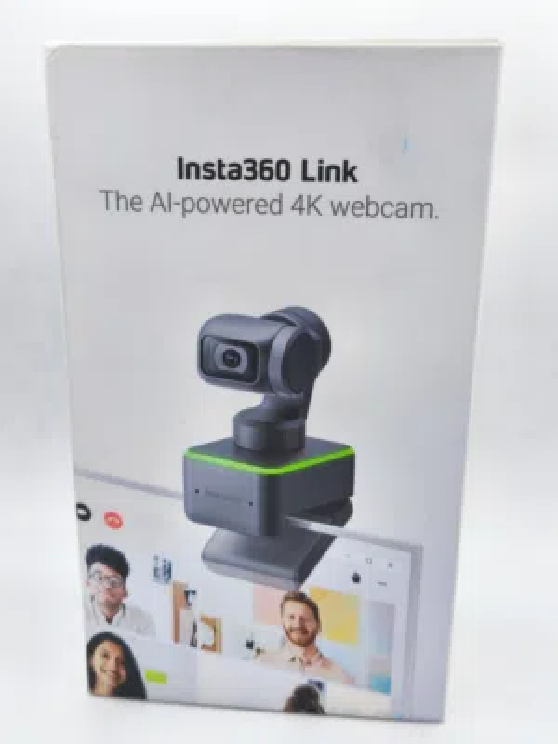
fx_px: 752
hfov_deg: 40.7
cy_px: 372
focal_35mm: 35
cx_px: 279
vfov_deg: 52.6
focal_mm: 5.35
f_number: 1.7
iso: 80
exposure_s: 1/245
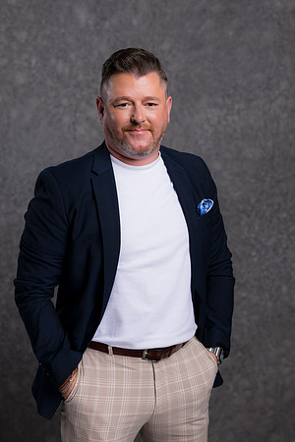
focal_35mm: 85
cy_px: 221
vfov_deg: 23.9
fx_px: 1045
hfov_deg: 16.1
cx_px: 148
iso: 100
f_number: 5
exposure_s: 1/200
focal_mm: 85
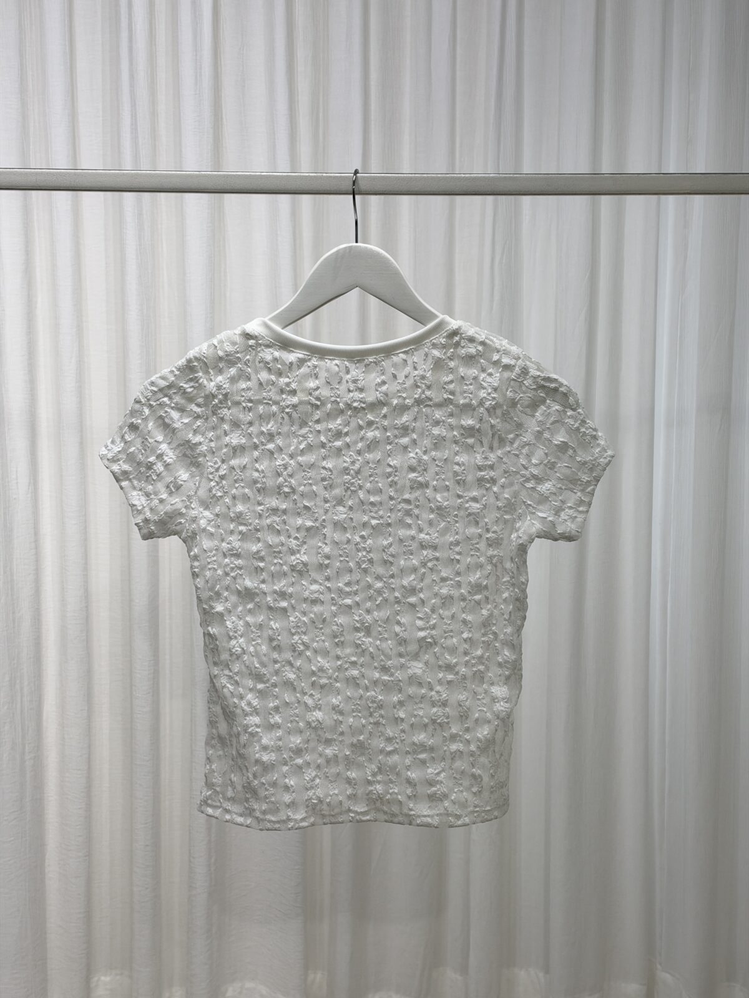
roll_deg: -0.3
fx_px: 1385
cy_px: 499
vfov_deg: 39.7
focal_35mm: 48
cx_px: 374
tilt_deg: -7.7
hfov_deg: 30.3
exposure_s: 1/100
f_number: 1.8
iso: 50
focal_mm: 6.93
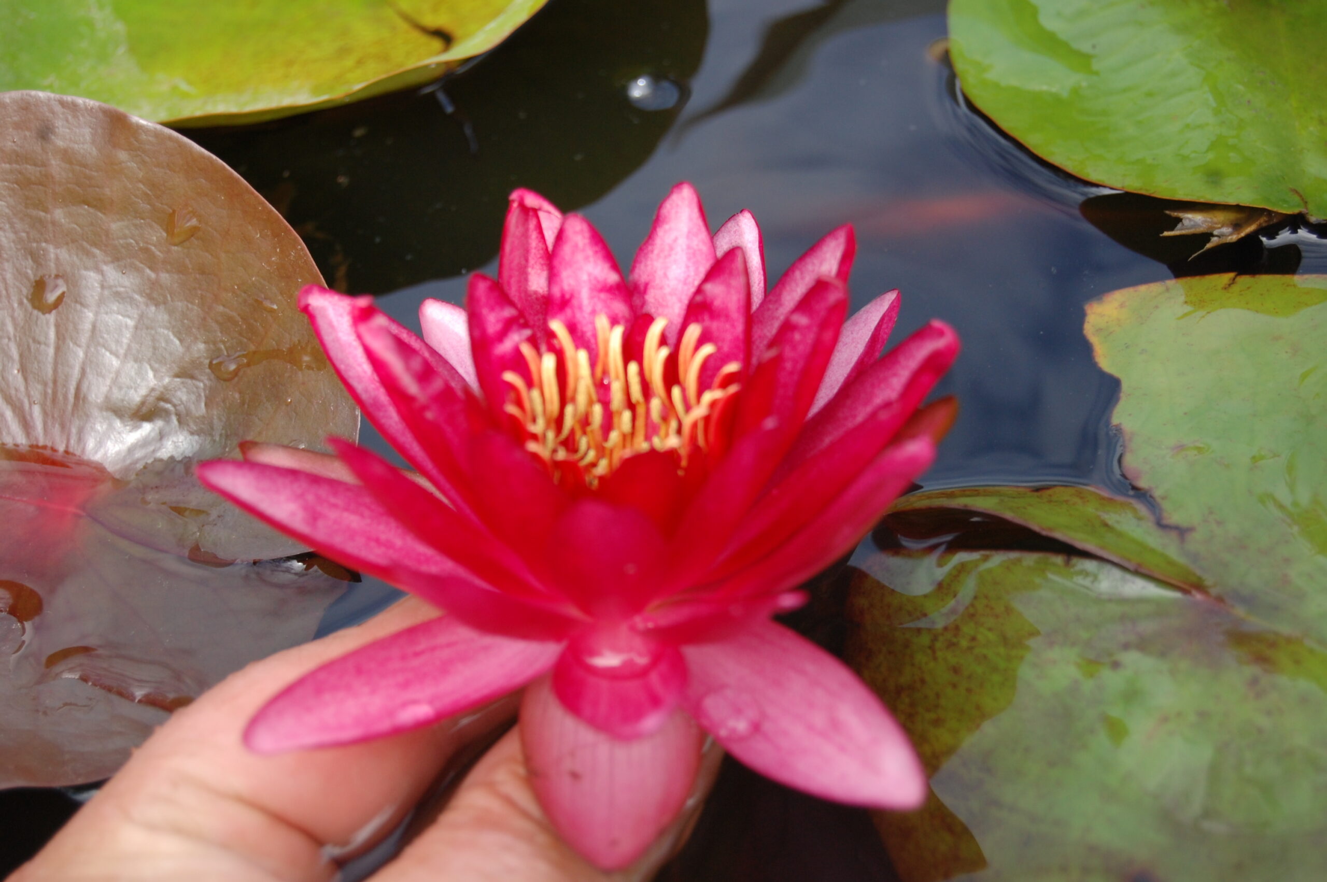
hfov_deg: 24.6
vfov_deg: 16.5
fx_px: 3038
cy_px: 441
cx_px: 664
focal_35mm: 82
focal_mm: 55
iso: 400
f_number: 5.6
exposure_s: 1/320
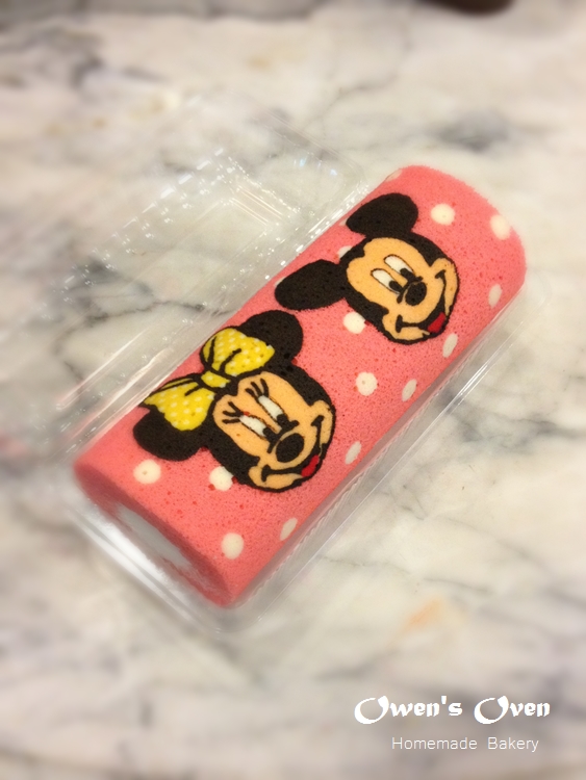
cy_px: 390
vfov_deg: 52.6
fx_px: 790
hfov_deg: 40.7
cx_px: 293
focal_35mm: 35
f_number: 2.4
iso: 320
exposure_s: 1/20
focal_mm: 4.28
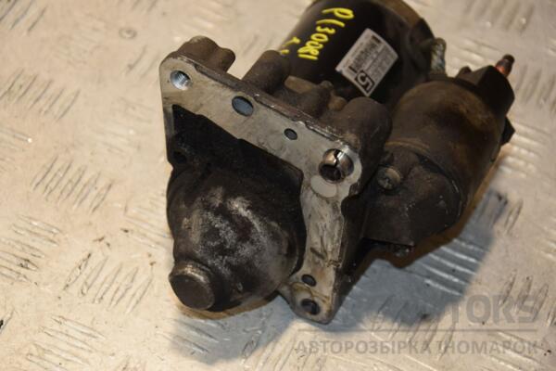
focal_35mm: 120
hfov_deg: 17.1
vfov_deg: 11.4
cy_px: 186
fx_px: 1853
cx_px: 278
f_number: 5.3
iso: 800
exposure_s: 1/160
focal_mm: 80
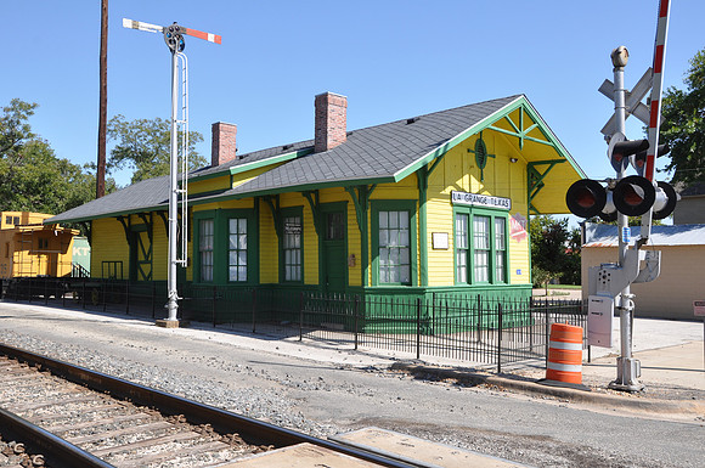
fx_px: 645
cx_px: 352
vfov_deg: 39.9
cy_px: 234
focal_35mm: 33
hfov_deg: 57.3
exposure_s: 1/125
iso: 200
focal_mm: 22
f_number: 10
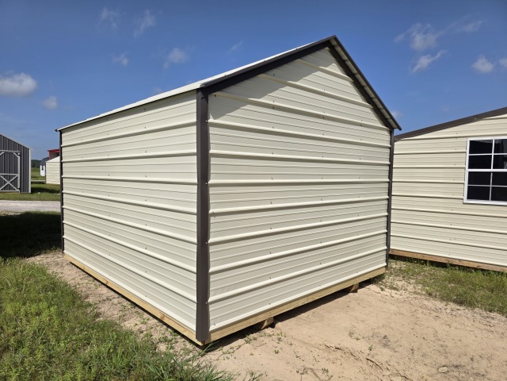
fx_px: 337
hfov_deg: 73.9
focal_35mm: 23
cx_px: 254
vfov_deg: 58.9
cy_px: 190
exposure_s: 1/7944
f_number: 1.7
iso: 50
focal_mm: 6.3
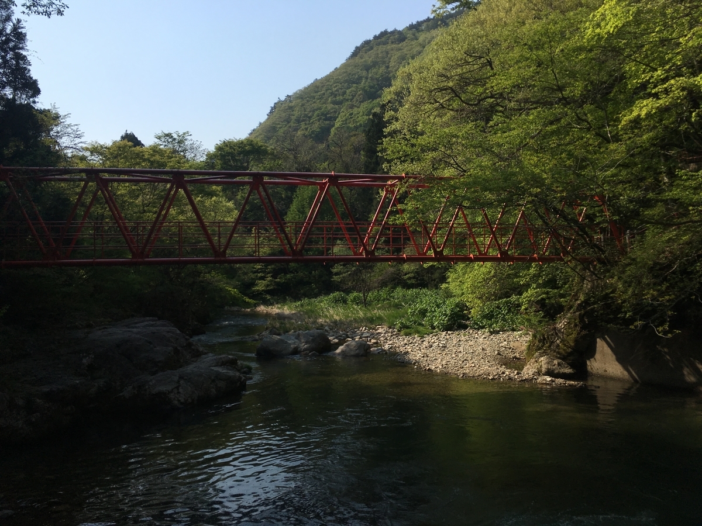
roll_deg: +0.0
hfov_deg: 61.7
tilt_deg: +2.5
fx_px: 588
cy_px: 263
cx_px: 351
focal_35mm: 29
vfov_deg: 48.2
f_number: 2.2
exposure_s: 1/2959
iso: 25
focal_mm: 4.15
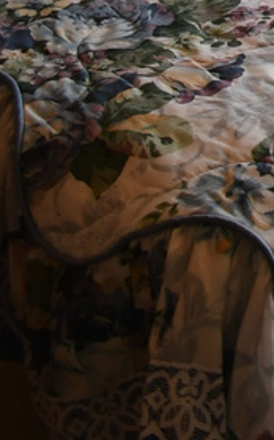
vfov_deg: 10.7
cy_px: -513
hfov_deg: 7.0
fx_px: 2082
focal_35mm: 174
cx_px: 732
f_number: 4
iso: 320
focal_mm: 21
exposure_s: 1/60
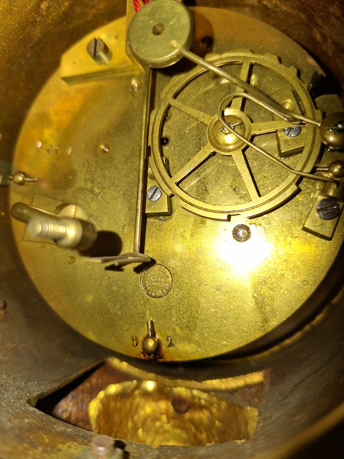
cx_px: 172
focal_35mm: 23
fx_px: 305
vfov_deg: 73.9
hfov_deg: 58.9
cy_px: 230
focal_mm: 5.54
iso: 50
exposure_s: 1/25
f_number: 1.8
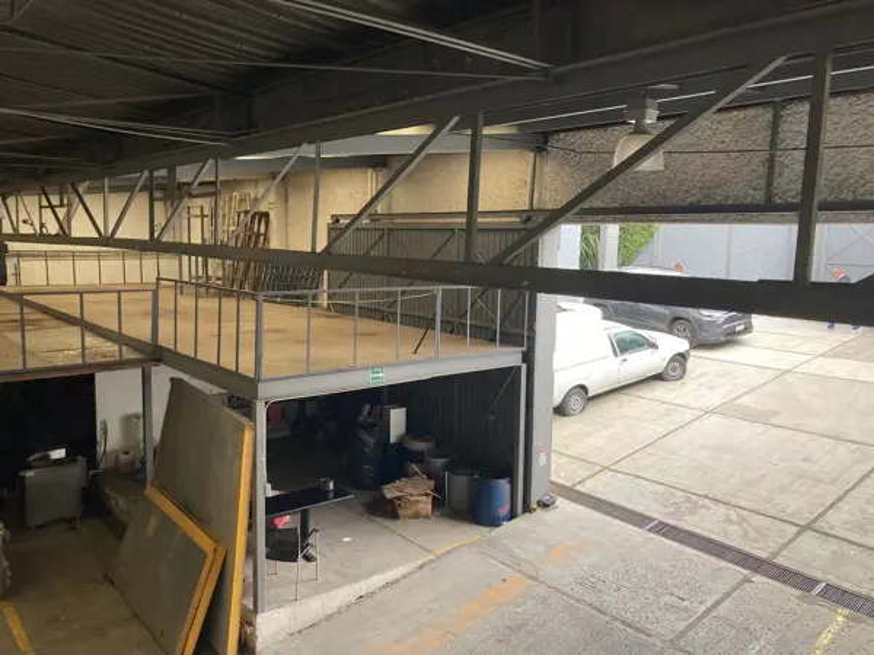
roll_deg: -1.4
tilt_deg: -6.7
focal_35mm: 28
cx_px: 437
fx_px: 707
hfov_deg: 63.4
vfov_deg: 49.7
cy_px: 328
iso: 80
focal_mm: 3.99
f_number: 1.8
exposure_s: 1/121
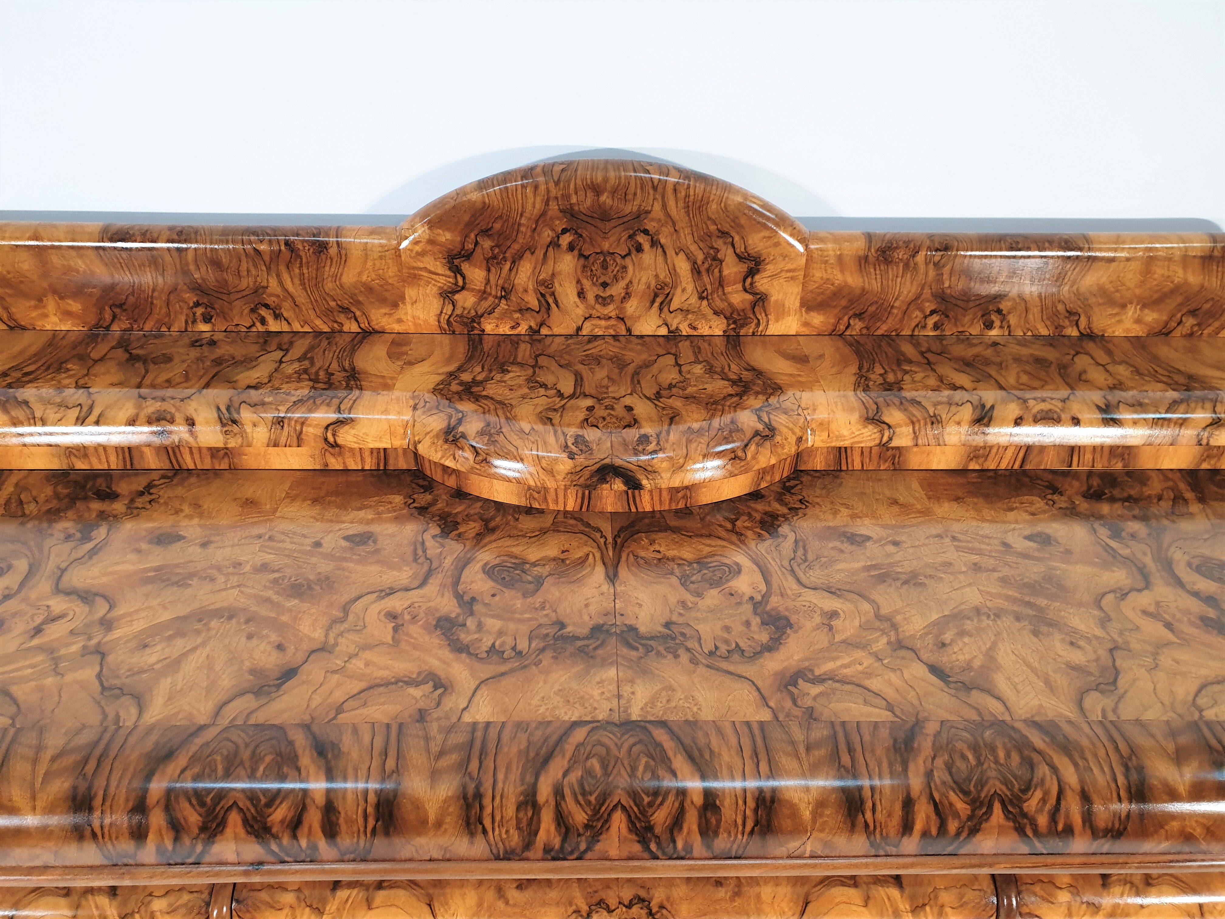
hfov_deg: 67.3
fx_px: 920
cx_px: 612
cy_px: 460
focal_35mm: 26
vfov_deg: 53.1
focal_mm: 4.3
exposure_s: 1/50
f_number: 2.4
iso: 200
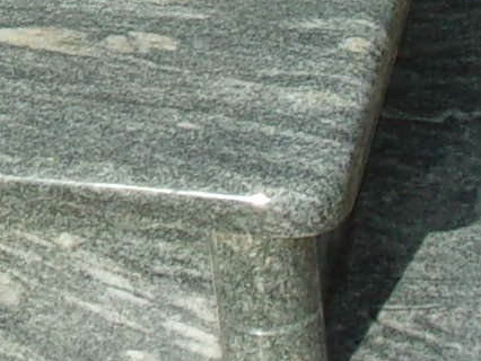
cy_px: -291
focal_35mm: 219
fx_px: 3045
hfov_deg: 8.9
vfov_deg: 6.6
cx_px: -190
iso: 80
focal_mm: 6.4
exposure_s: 1/100
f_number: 11.8
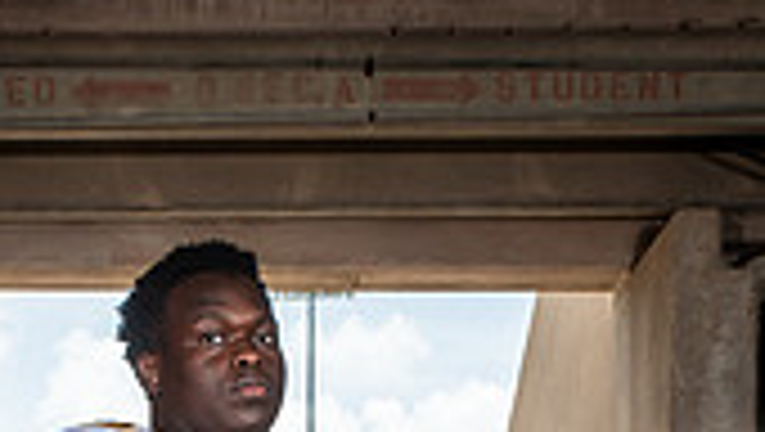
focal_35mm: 97
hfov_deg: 21.9
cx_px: 225
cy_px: 976
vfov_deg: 10.9
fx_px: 1969
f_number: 7.1
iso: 125
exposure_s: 1/400
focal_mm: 35
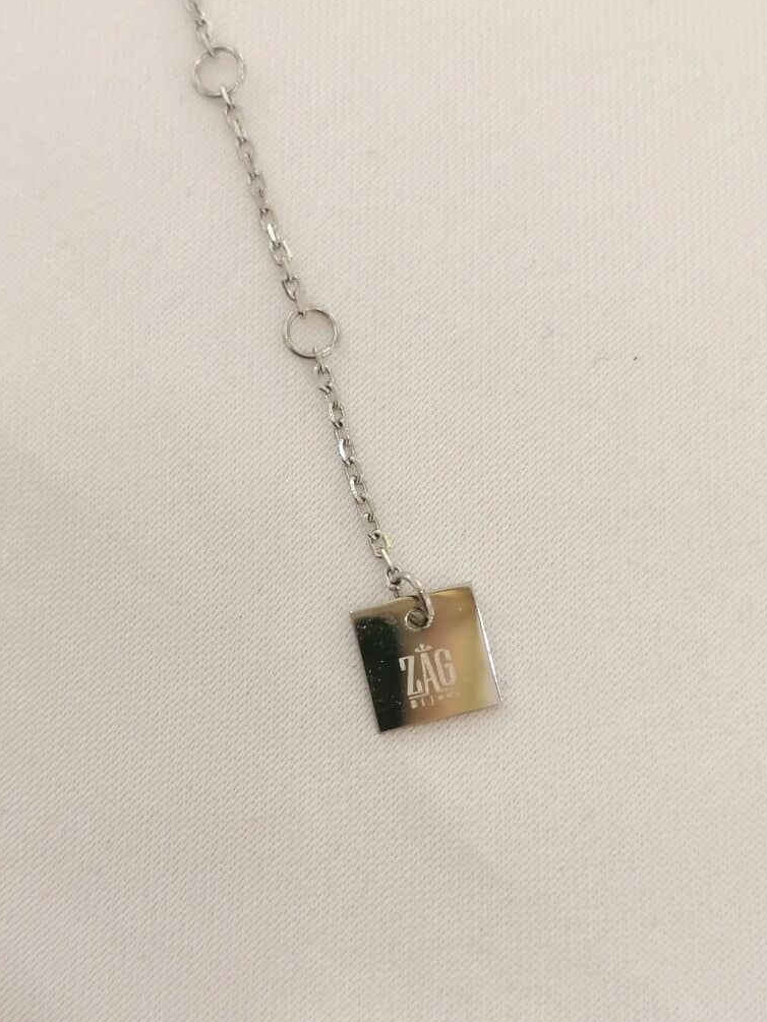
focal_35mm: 53
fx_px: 1565
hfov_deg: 27.5
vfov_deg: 36.2
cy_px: 514
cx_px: 381
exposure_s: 1/50
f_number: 1.8
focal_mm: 4.75
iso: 100
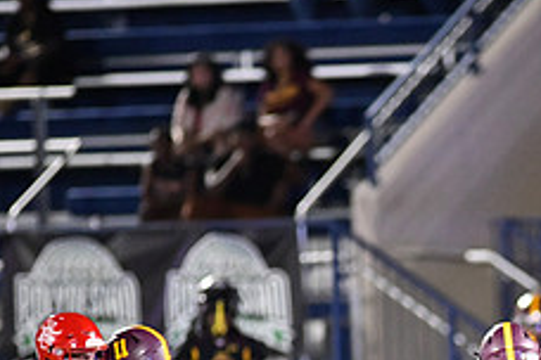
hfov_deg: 2.7
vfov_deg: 1.8
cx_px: 572
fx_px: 11450
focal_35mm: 762
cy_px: 423
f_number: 2.8
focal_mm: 300
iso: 8000
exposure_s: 1/1000
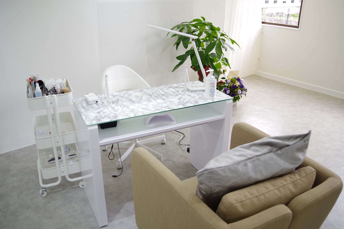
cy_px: 114
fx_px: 286
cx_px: 172
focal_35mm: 30
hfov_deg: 62.0
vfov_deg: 43.5
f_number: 2.8
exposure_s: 1/60
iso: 200
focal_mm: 20
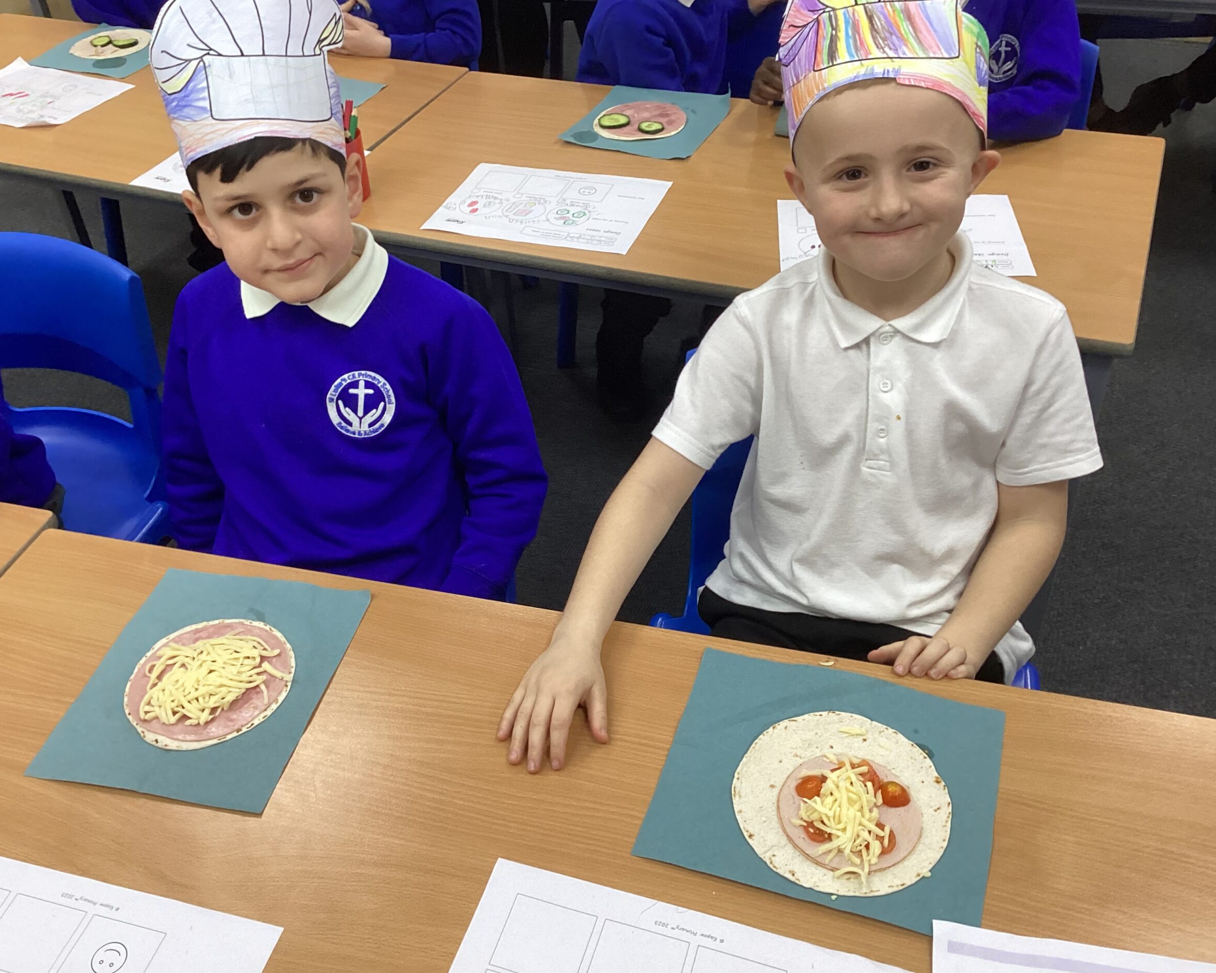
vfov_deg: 44.5
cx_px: 575
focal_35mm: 33
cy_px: 482
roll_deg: +3.9
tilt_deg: -39.7
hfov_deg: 54.2
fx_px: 1188
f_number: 2.4
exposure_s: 1/60
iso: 160
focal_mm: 3.3
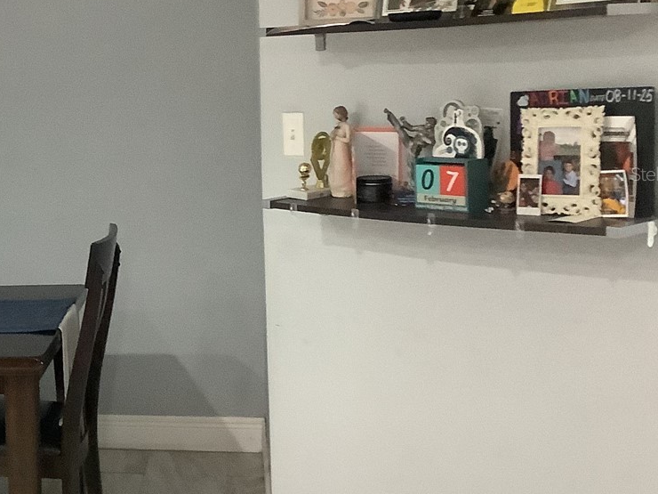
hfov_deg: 27.4
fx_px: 1274
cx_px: 4
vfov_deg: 21.9
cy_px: 174
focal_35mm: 67
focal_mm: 3.3
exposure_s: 1/30
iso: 500
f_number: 2.4
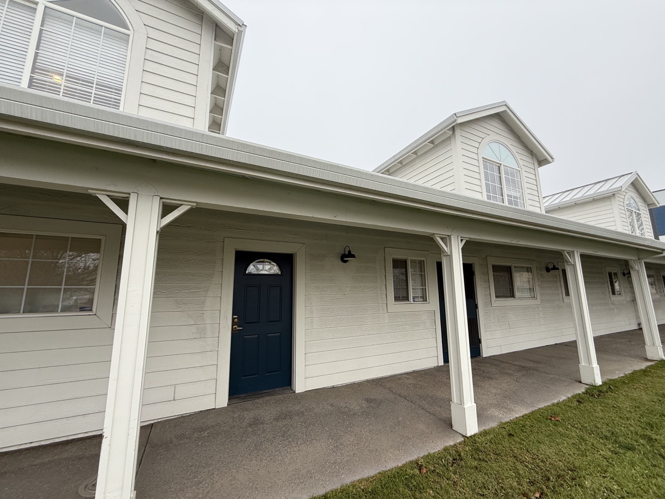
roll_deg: -0.2
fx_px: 269
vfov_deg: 85.7
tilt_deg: +9.2
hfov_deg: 102.1
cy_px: 250
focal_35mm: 14
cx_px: 332
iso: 64
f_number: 2.2
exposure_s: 1/121
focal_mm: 2.22
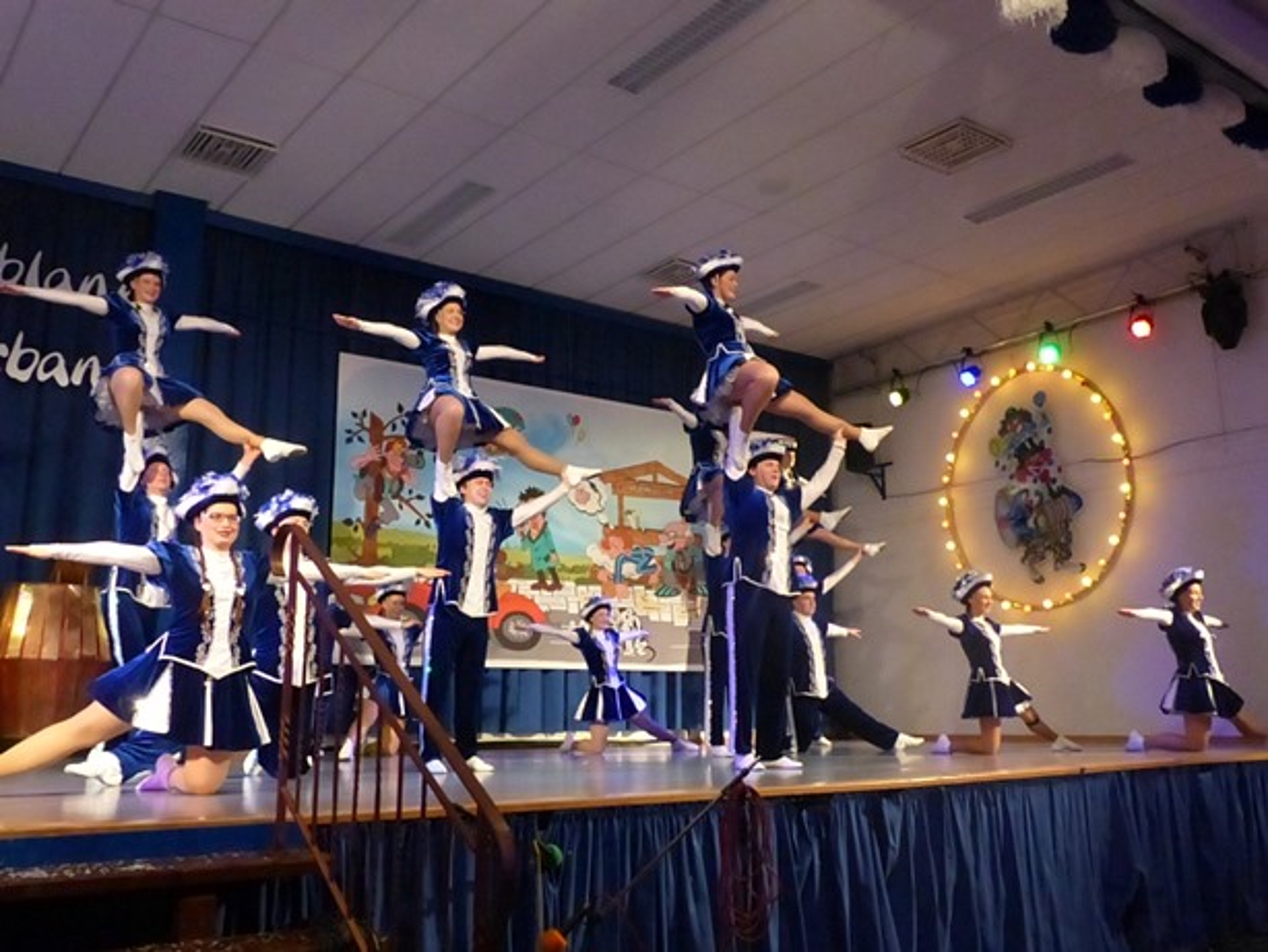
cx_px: 634
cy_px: 476
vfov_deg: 44.2
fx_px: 1173
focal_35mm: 32
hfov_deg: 56.8
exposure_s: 1/160
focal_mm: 5.7
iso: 1600
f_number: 4
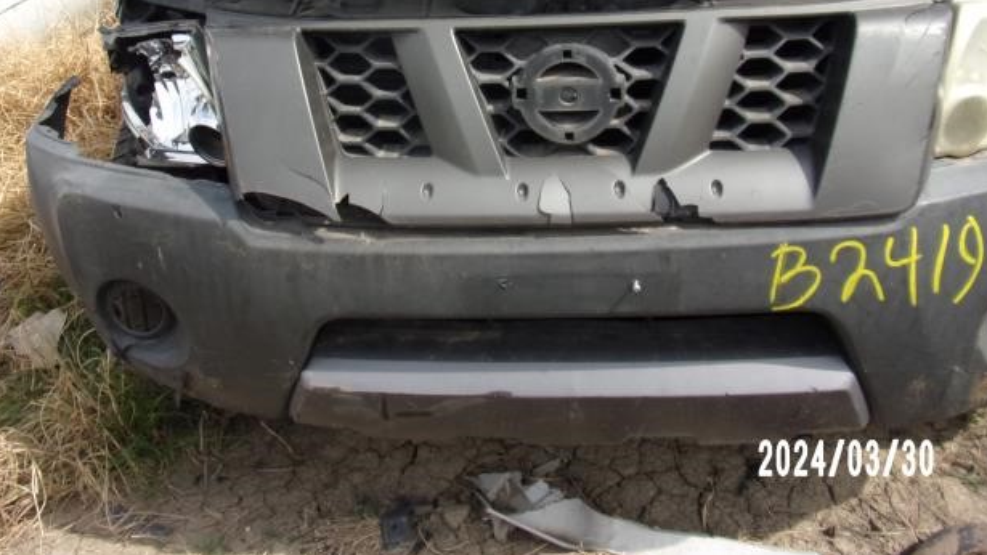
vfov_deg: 33.3
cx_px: 481
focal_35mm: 34
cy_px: 83
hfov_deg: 58.0
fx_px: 890
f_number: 3.3
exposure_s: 1/800
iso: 80
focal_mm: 4.3
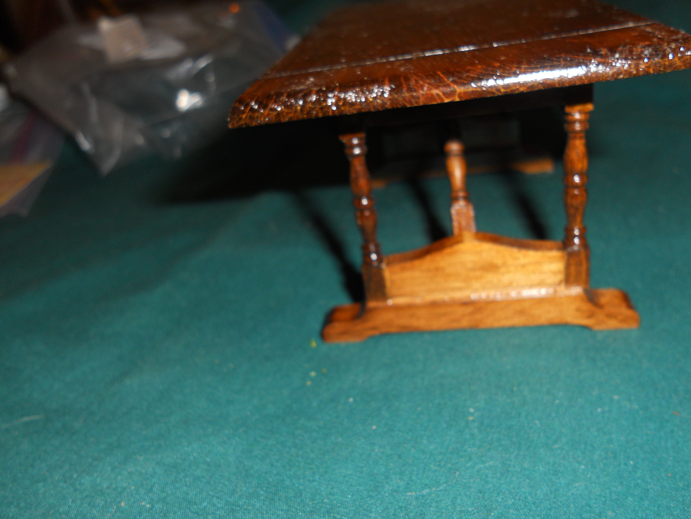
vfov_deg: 44.2
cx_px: 346
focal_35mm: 32
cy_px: 260
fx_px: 639
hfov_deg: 56.8
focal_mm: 5.8
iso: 80
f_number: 8.8
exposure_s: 1/25
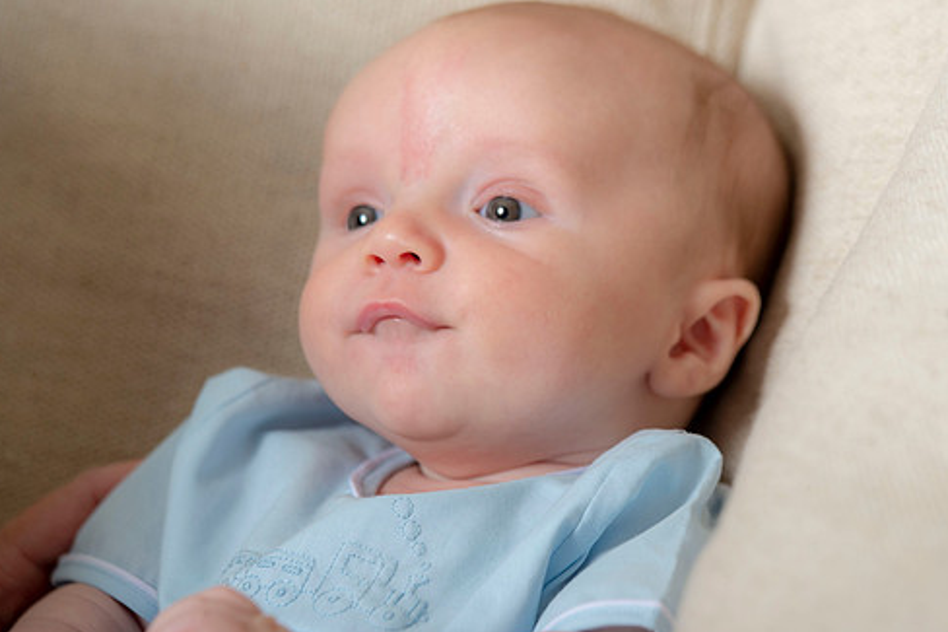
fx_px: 5975
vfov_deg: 6.0
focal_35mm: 227
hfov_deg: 9.1
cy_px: 329
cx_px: 529
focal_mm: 165
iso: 250
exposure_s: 1/200
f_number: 4.5
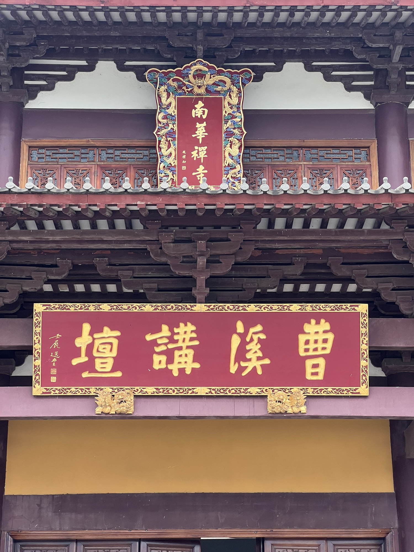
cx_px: 207
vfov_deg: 25.3
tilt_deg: +19.7
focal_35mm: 77
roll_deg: -0.3
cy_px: 276
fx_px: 1228
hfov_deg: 19.1
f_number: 2.8
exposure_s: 1/99
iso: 100
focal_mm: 9
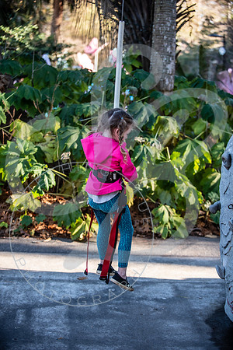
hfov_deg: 17.1
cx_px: 116
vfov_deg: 25.4
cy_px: 175
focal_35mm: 80
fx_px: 777
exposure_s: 1/250
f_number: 2.8
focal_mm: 80
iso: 320
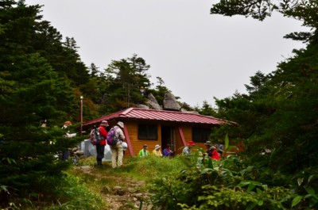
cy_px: 105
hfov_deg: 37.9
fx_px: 463
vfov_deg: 25.6
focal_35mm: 52
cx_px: 159
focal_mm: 35
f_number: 9.5
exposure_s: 1/350
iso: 200
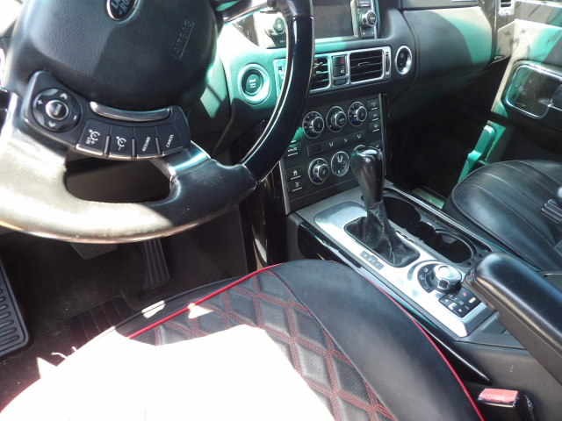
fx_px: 390
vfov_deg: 56.8
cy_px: 210
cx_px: 281
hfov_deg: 71.6
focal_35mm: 24
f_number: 3.2
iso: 122
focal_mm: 4.3
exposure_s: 1/33
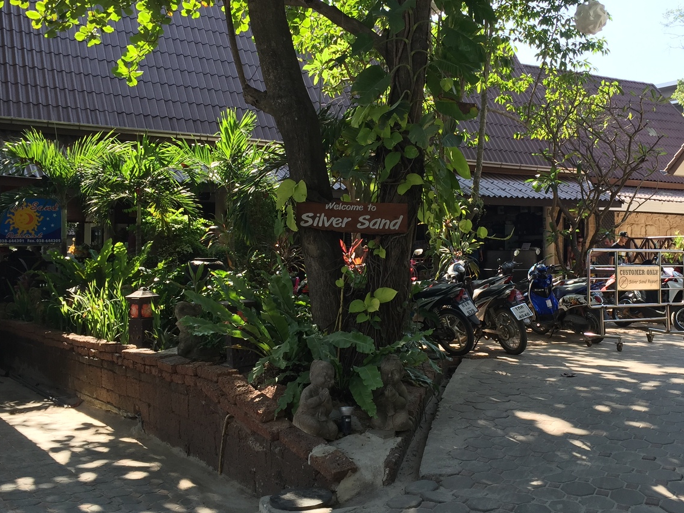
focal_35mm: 41
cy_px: 225
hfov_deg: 45.5
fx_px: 810
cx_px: 410
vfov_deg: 35.1
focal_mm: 4.15
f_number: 2.2
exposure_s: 1/356
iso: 32
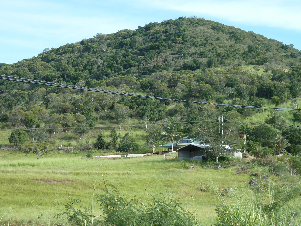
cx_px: 150
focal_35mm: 78
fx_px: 678
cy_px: 113
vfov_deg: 18.9
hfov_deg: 25.0
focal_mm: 12.8
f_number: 4.2
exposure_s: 1/200
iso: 80
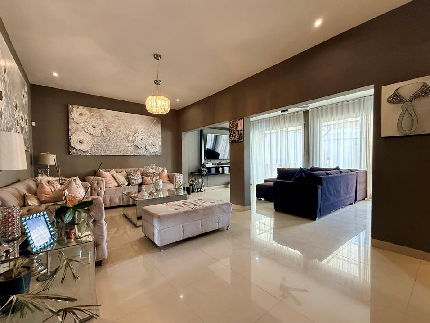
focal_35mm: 15
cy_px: 167
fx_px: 186
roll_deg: +0.1
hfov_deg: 98.1
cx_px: 203
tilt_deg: -1.9
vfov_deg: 81.7
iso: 400
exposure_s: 1/120
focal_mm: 2.22
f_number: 2.2
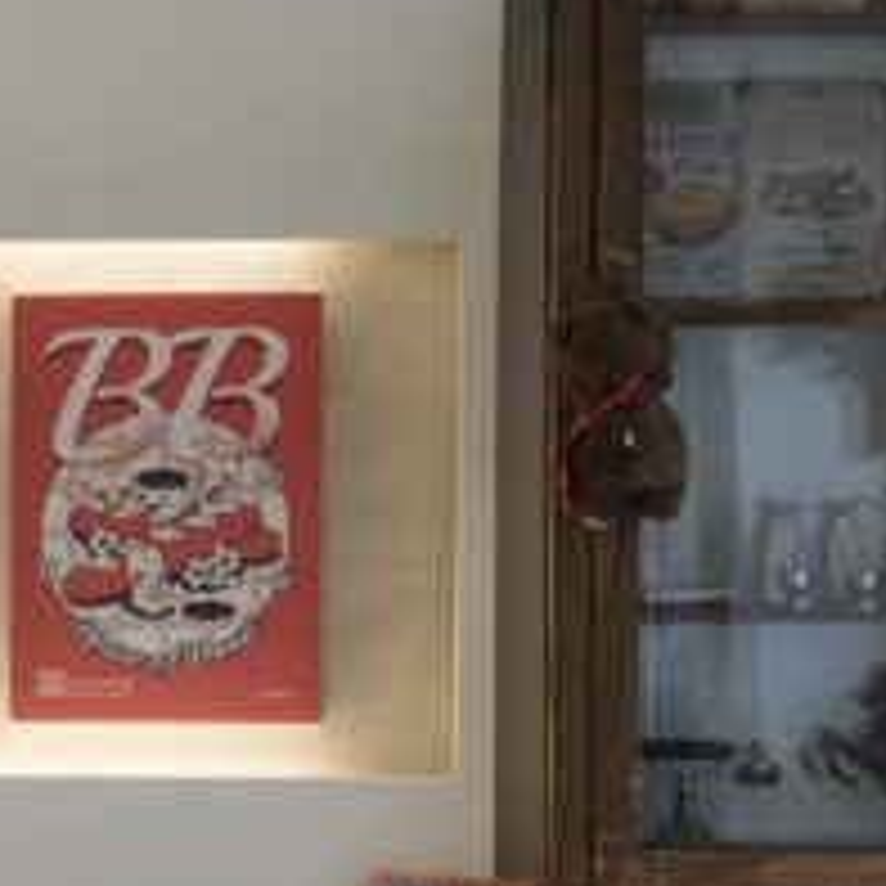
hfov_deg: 7.6
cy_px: 650
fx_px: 6255
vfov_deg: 8.1
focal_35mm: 216
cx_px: -1192
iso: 800
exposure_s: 1/160
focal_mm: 49
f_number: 5.6
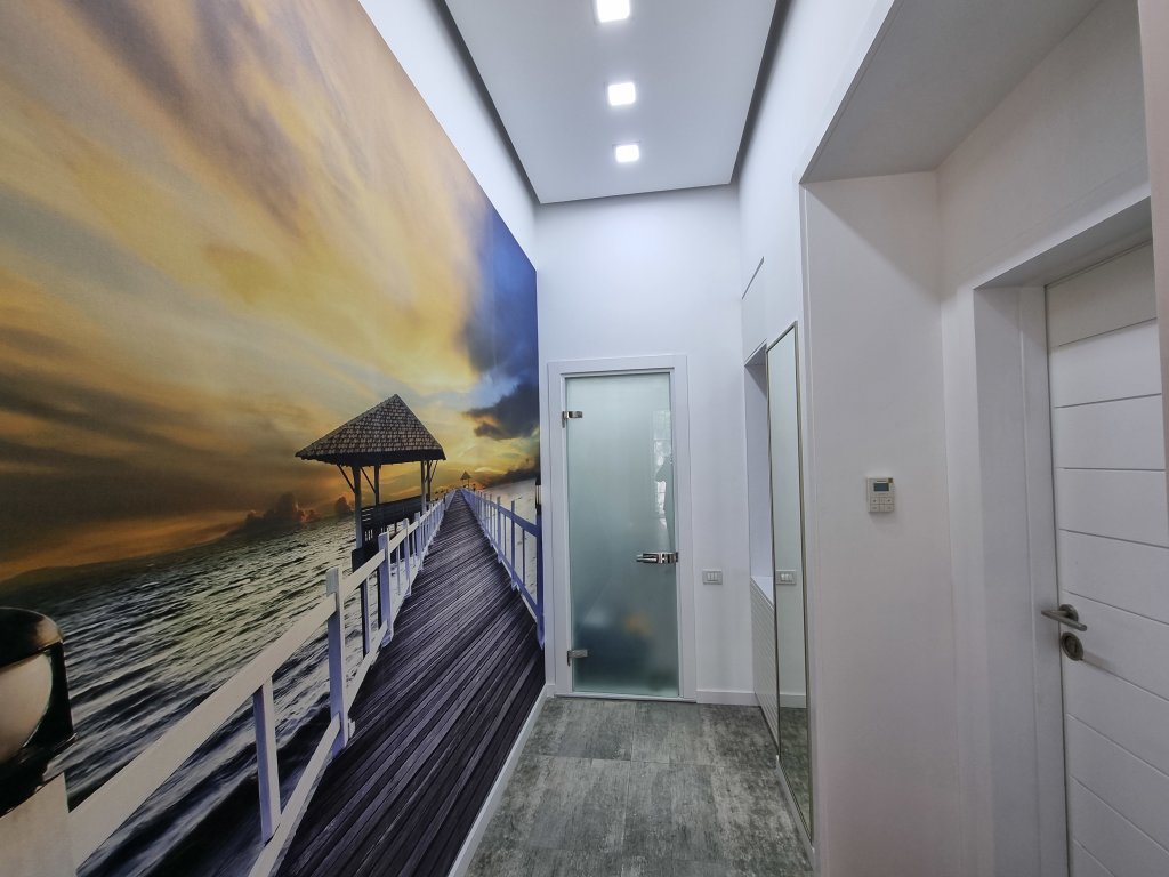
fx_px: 439
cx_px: 584
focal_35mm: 13
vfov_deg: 89.9
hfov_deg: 106.2
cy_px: 438
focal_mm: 2.2
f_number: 2.2
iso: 80
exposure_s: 1/50
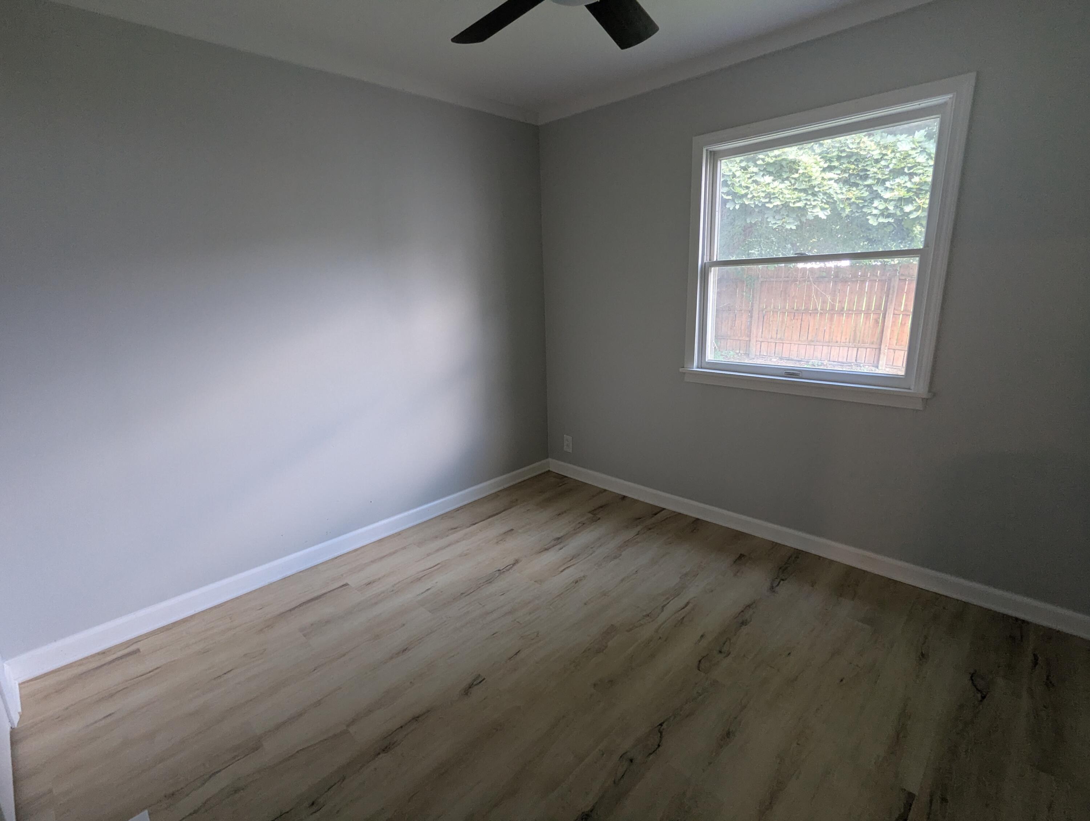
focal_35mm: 16
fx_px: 504
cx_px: 545
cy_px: 410
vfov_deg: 78.2
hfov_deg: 94.4
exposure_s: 1/23.8
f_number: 2.2
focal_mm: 2.35
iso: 108
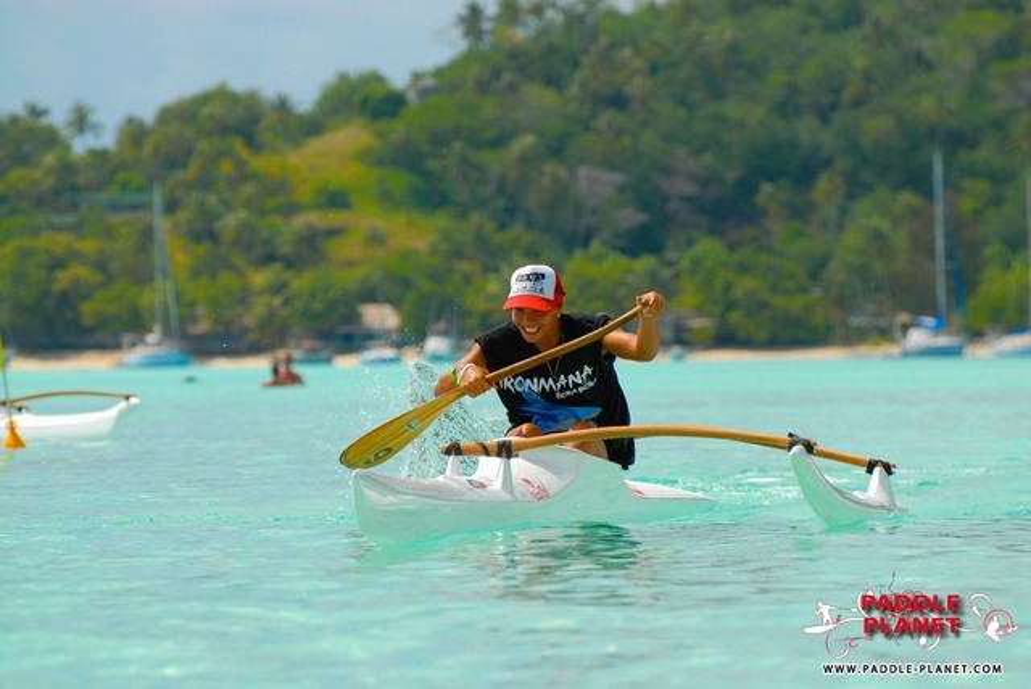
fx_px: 8599
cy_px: 344
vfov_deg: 4.6
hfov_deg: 6.9
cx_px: 516
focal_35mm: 300
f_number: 5.6
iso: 200
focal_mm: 200
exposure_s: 1/1250
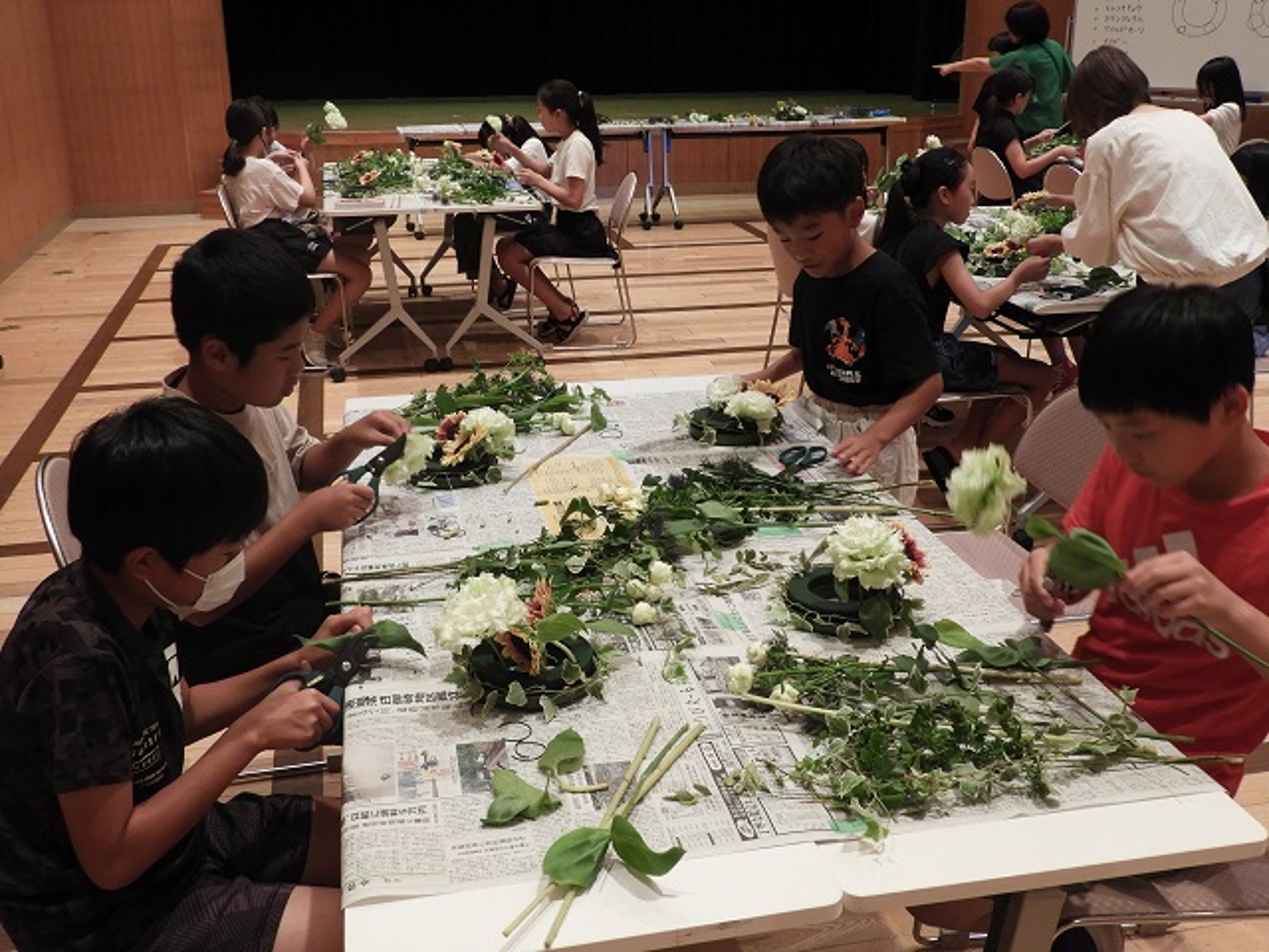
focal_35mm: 35
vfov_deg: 40.7
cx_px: 634
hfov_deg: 52.6
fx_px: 1283
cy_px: 476
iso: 280
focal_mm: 6.3
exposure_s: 1/30
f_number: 3.8
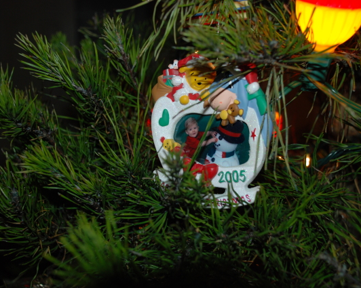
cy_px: 144
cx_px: 199
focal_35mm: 53
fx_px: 561
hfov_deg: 35.6
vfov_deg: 28.8
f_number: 4.2
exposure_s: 1/60
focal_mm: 31
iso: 200
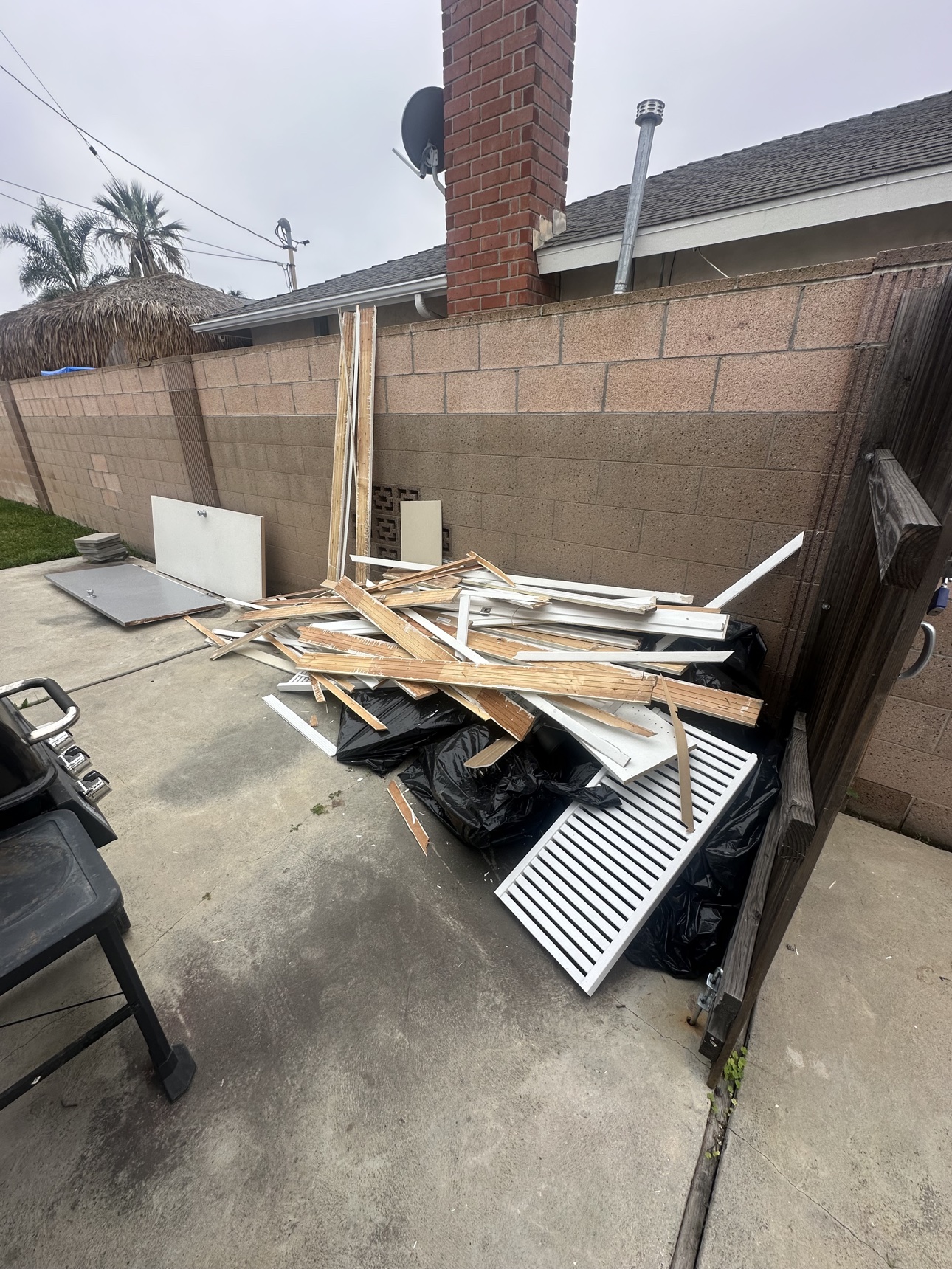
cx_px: 476
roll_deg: +0.1
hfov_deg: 85.7
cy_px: 634
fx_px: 513
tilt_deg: -22.9
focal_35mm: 14
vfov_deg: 102.1
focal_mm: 2.22
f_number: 2.2
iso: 40
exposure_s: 1/481
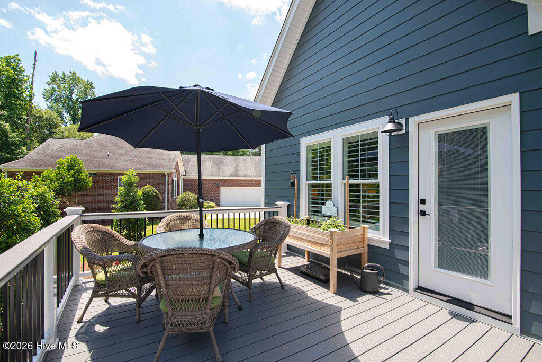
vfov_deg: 73.8
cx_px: 271
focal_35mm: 16
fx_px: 241
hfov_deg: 96.7
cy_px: 181
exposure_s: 1/200
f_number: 8
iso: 320
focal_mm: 16
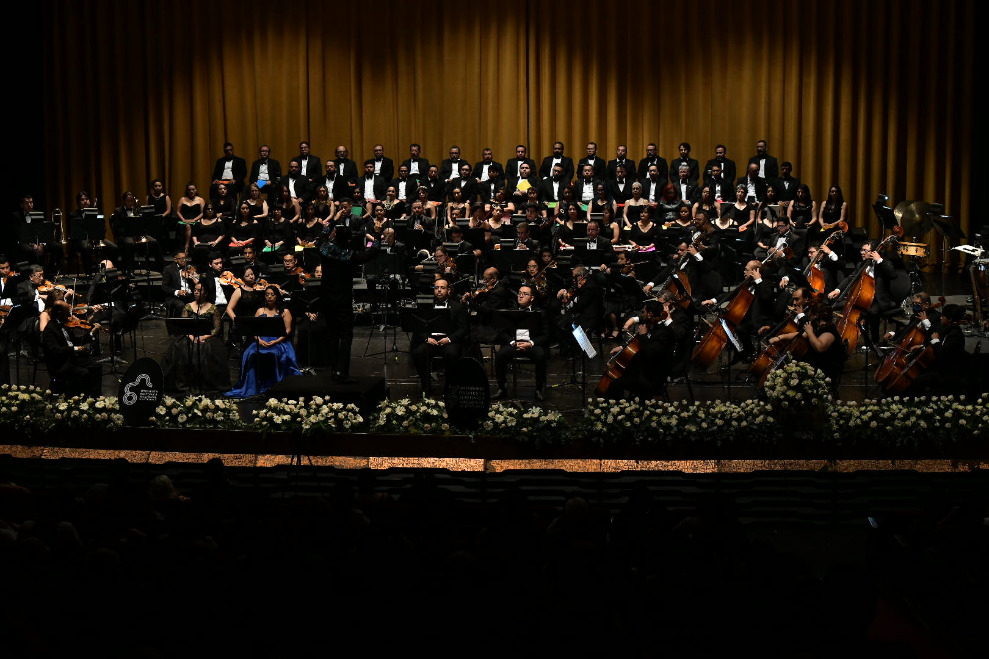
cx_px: 494
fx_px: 1923
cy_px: 330
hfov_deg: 28.8
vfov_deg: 19.5
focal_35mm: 70
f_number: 5
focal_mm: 70
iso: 3200
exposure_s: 1/250
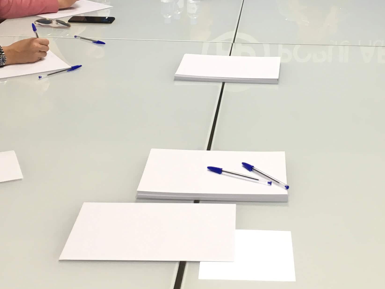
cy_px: 46
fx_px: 790
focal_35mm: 71
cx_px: 240
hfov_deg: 27.3
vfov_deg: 20.4
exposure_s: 1/33
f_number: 2.2
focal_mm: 4.2
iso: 64
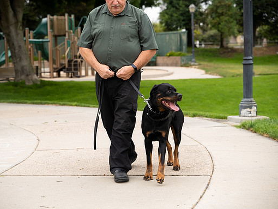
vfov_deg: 18.0
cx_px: 131
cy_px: 104
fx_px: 659
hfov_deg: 23.8
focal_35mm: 82
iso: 640
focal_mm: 75
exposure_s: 1/500
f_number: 4
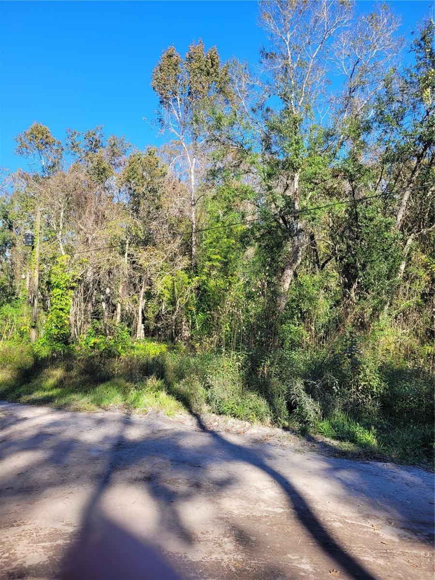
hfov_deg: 53.1
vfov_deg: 67.3
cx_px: 218
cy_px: 290
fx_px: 436
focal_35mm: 26
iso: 40
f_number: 1.8
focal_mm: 5.4
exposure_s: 1/883
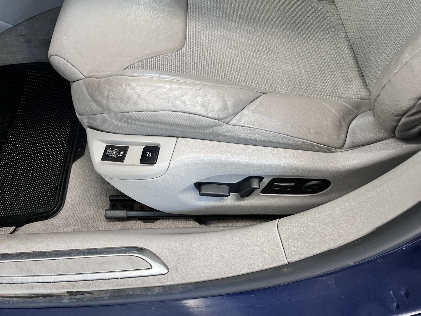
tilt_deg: -57.8
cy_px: 158
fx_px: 316
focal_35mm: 26
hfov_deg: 67.3
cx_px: 210
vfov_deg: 53.1
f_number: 1.6
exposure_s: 1/50
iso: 160
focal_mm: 5.1
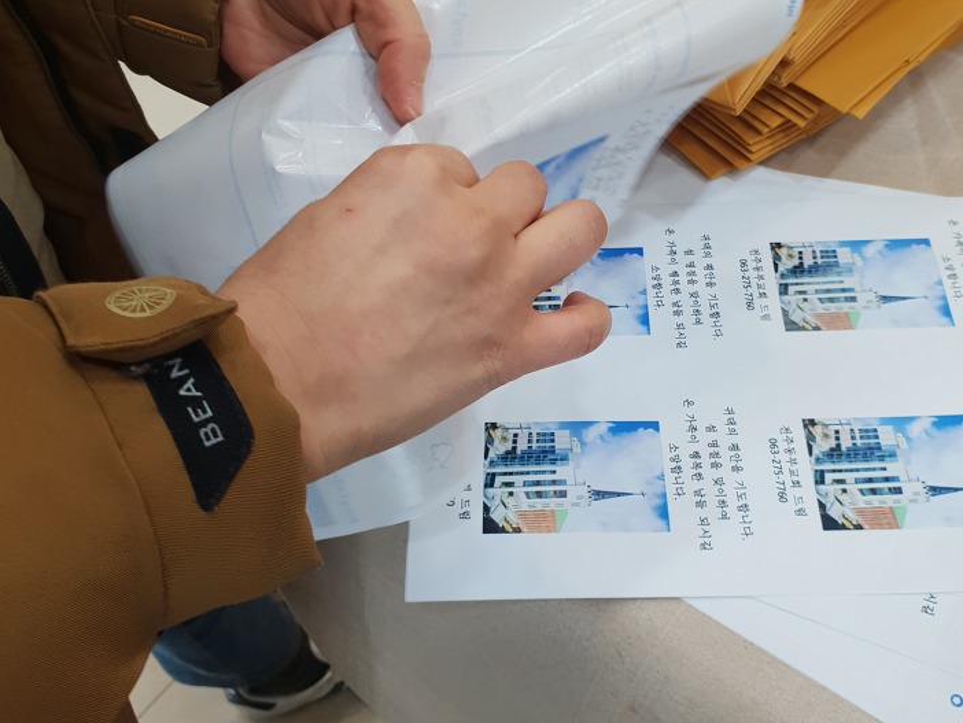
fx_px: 974
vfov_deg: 40.7
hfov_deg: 52.6
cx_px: 485
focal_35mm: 35
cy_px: 383
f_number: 2.4
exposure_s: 1/60
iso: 160
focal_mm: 4.3
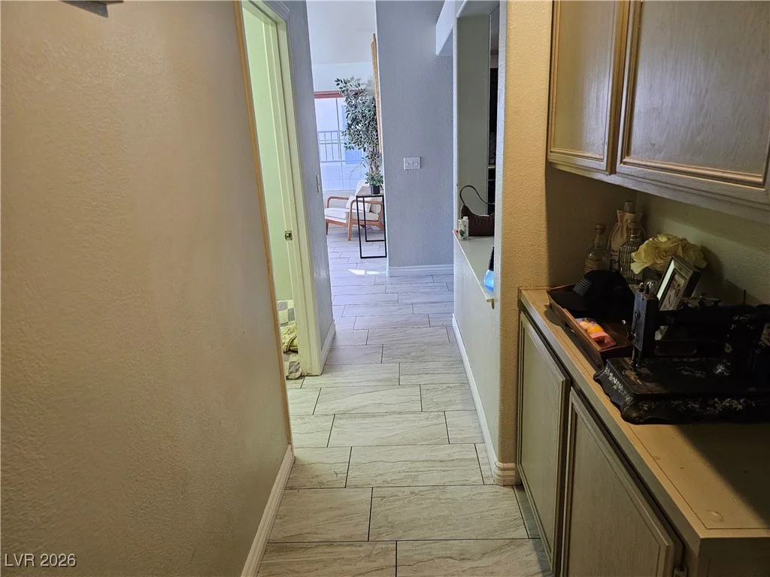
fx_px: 512
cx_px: 385
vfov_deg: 58.9
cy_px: 288
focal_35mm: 23
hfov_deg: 73.9
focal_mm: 6.3
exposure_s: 1/120
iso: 640
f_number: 1.7
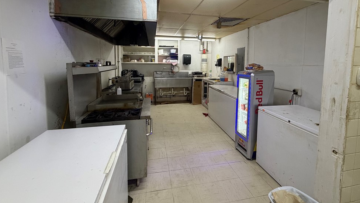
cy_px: 74
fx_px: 153
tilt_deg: -3.5
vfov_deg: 65.9
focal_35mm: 16
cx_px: 184
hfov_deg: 99.4
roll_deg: -0.4
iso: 400
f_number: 2.2
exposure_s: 1/60
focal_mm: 2.22
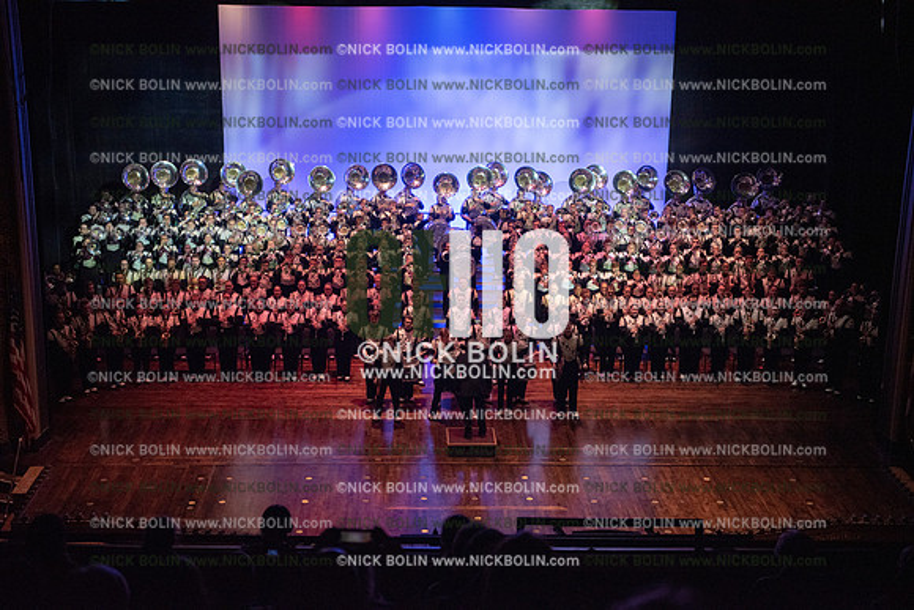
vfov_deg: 26.0
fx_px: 1320
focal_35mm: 52
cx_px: 457
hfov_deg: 38.2
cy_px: 305
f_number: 2.8
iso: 2000
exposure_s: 1/250
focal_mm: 52
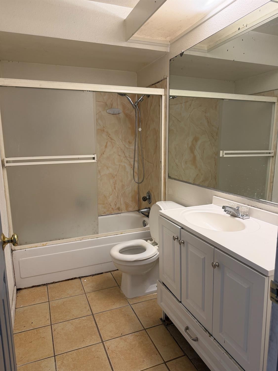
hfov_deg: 56.8
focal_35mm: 24
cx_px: 139
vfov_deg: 71.6
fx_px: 257
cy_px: 186
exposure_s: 1/60
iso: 125
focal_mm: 6.76
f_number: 1.78
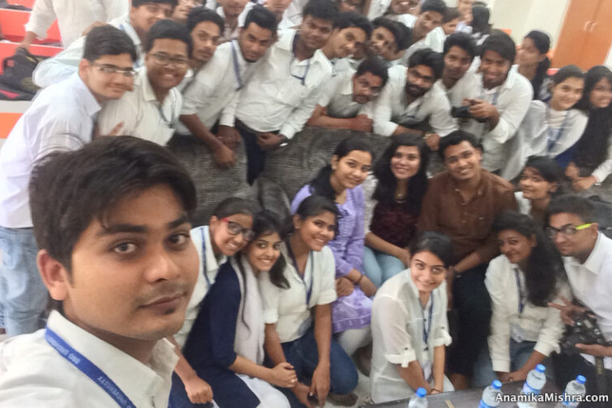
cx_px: 312
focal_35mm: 33
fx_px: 561
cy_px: 182
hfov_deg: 57.2
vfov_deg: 39.9
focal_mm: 2.15
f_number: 2.4
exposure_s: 1/33
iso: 400
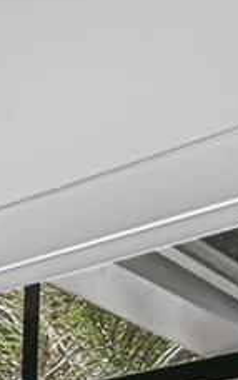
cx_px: -992
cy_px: 731
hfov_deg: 6.1
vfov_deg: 16.5
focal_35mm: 100
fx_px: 1035
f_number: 4
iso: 100
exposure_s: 1/200
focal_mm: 14
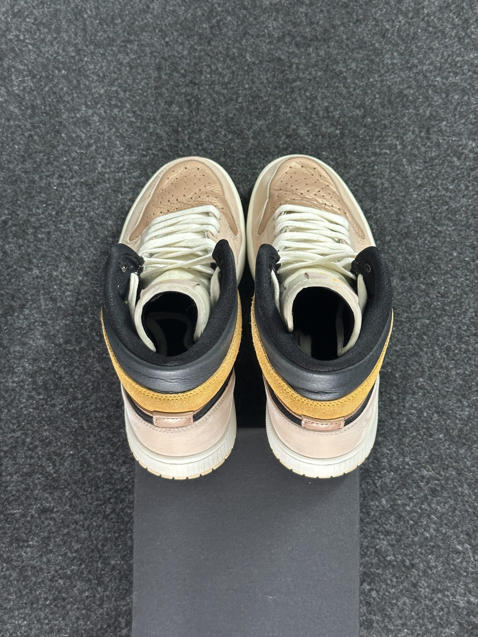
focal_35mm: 48
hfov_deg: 30.3
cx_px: 239
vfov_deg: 39.7
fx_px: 884
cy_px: 318
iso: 200
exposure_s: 1/33
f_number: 1.78
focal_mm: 6.86
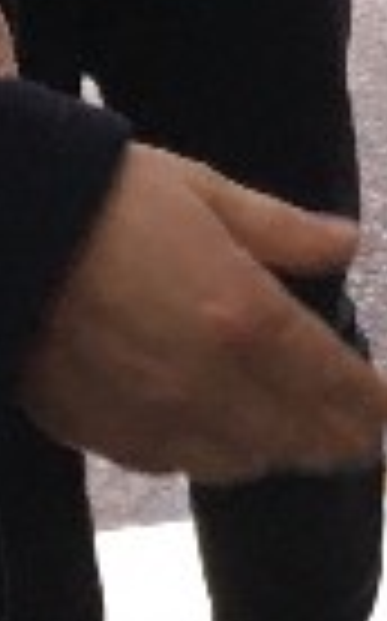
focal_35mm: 228
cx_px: 900
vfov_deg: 8.6
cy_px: -711
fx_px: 3856
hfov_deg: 5.6
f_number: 2.2
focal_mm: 4.15
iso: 125
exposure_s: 1/33
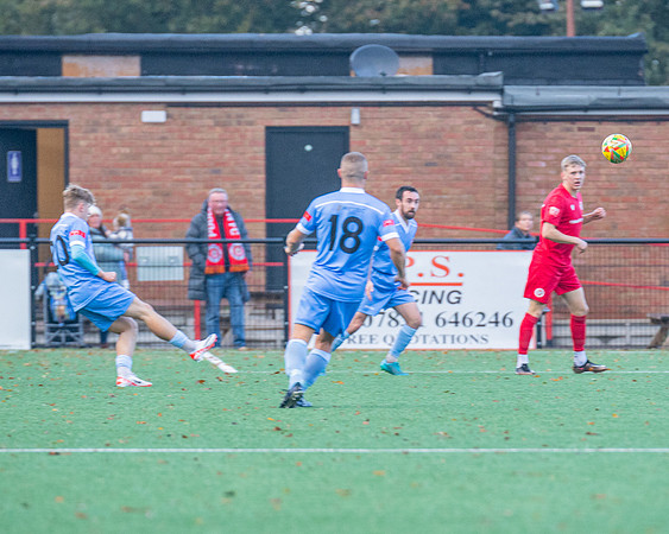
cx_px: 366
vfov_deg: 2.8
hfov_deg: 3.6
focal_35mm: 545
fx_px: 10791
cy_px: 264
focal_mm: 300
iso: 2000
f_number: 4
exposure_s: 1/1250
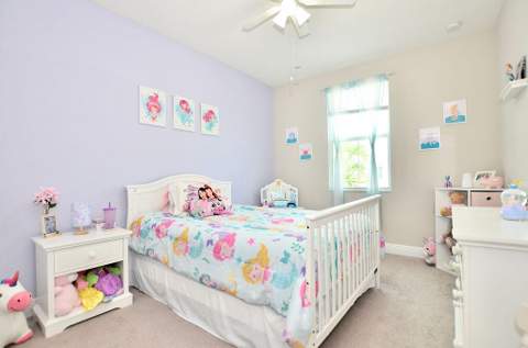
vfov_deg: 77.0
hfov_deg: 100.6
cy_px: 174
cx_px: 264
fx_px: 219
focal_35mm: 15
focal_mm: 10
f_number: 4
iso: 200
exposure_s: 1/60
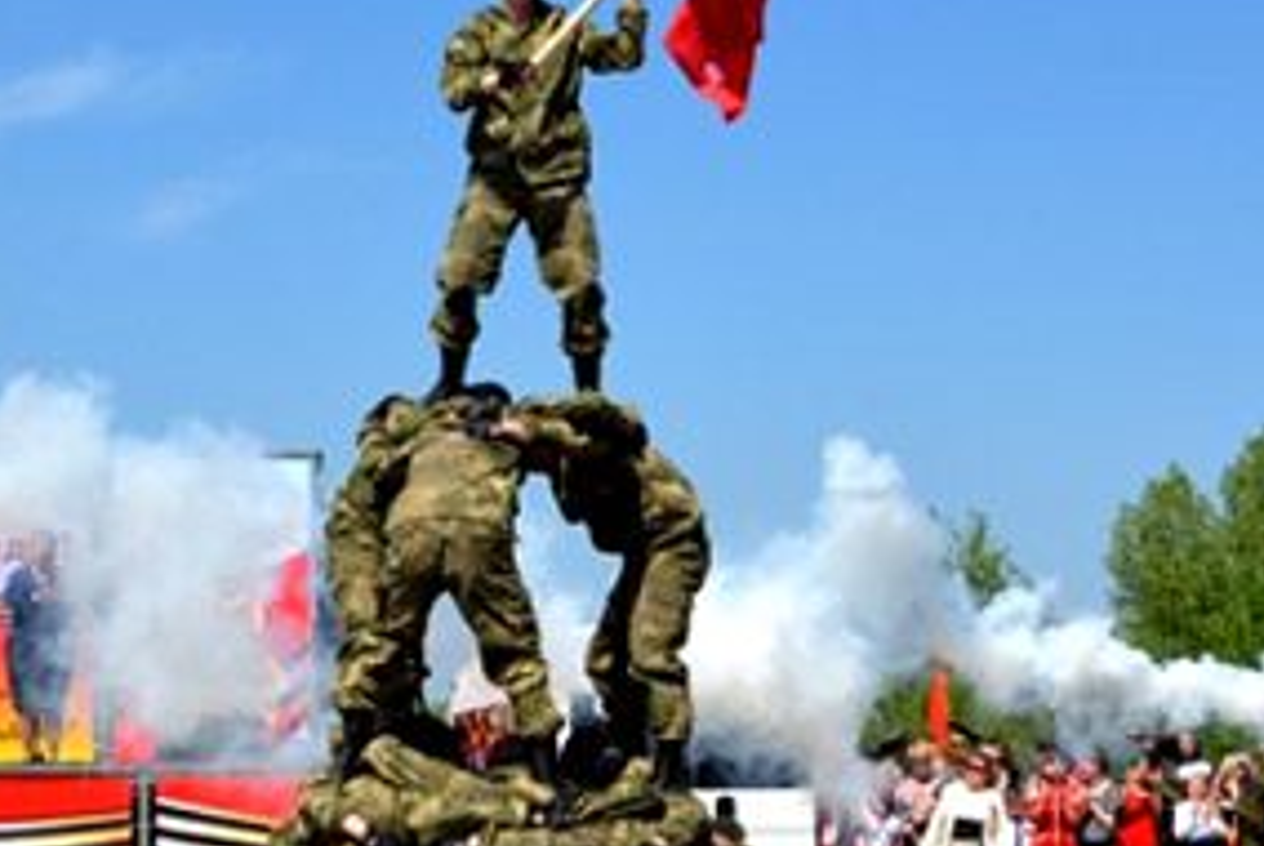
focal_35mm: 87
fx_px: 3058
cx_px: 445
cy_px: 503
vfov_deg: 15.7
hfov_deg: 23.3
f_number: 9
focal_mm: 22
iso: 100
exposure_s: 1/320
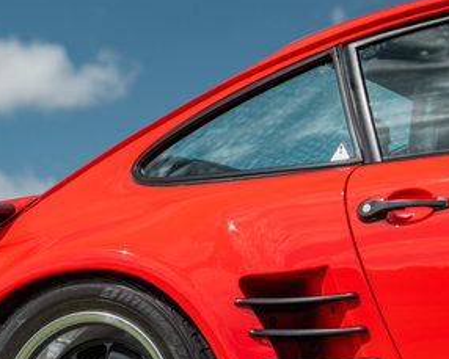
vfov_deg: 9.9
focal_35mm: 156
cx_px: 139
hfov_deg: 12.3
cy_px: 267
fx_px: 2074
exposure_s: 1/2000
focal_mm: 62
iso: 100
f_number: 2.8
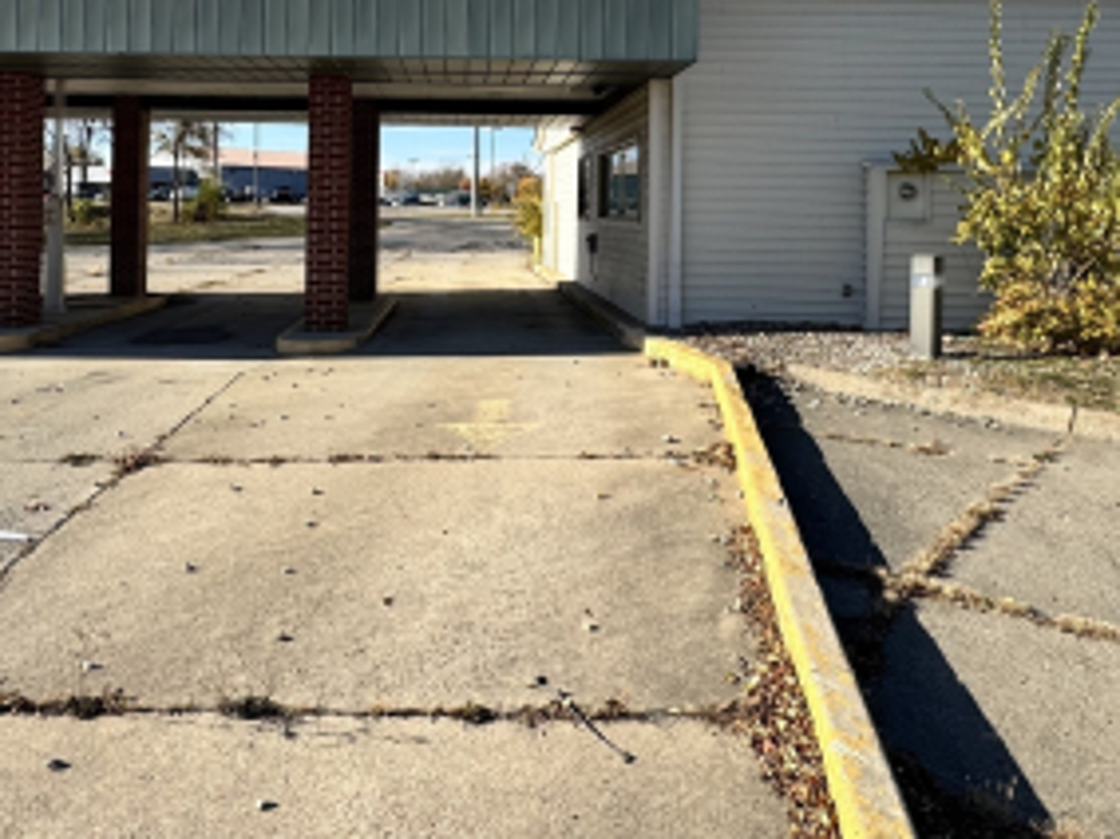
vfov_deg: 41.6
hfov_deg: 54.9
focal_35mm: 33
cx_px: 441
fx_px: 1067
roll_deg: -1.1
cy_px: 210
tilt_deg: +0.6
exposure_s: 1/1370
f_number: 2.2
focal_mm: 2.22
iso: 50
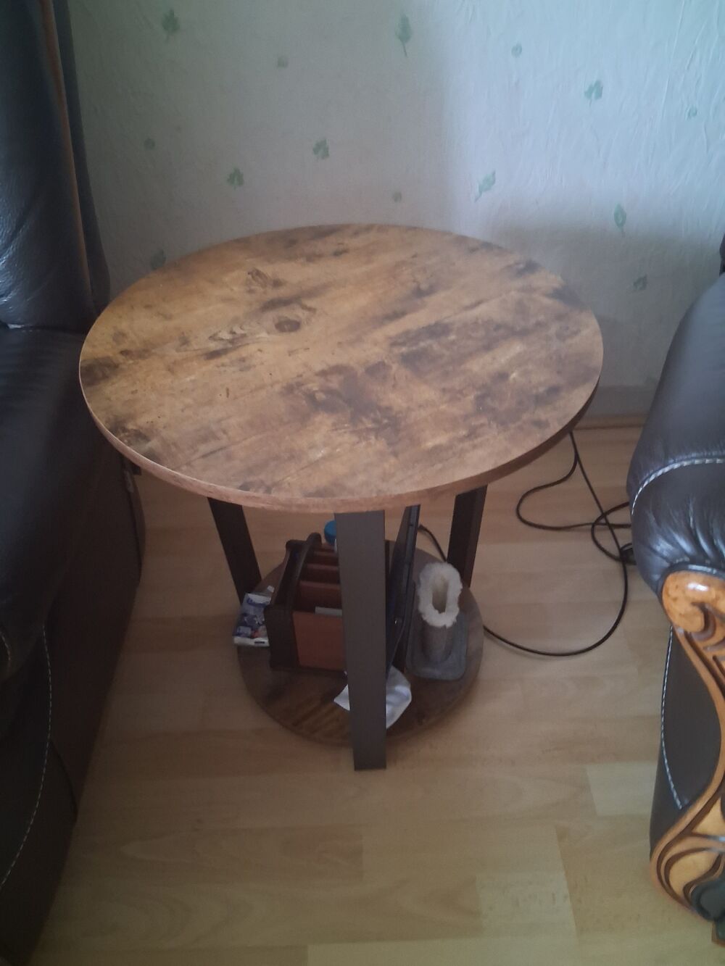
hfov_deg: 53.1
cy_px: 483
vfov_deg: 67.3
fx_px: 726
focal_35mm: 26
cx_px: 362
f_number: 1.8
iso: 800
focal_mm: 3.98
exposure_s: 1/25
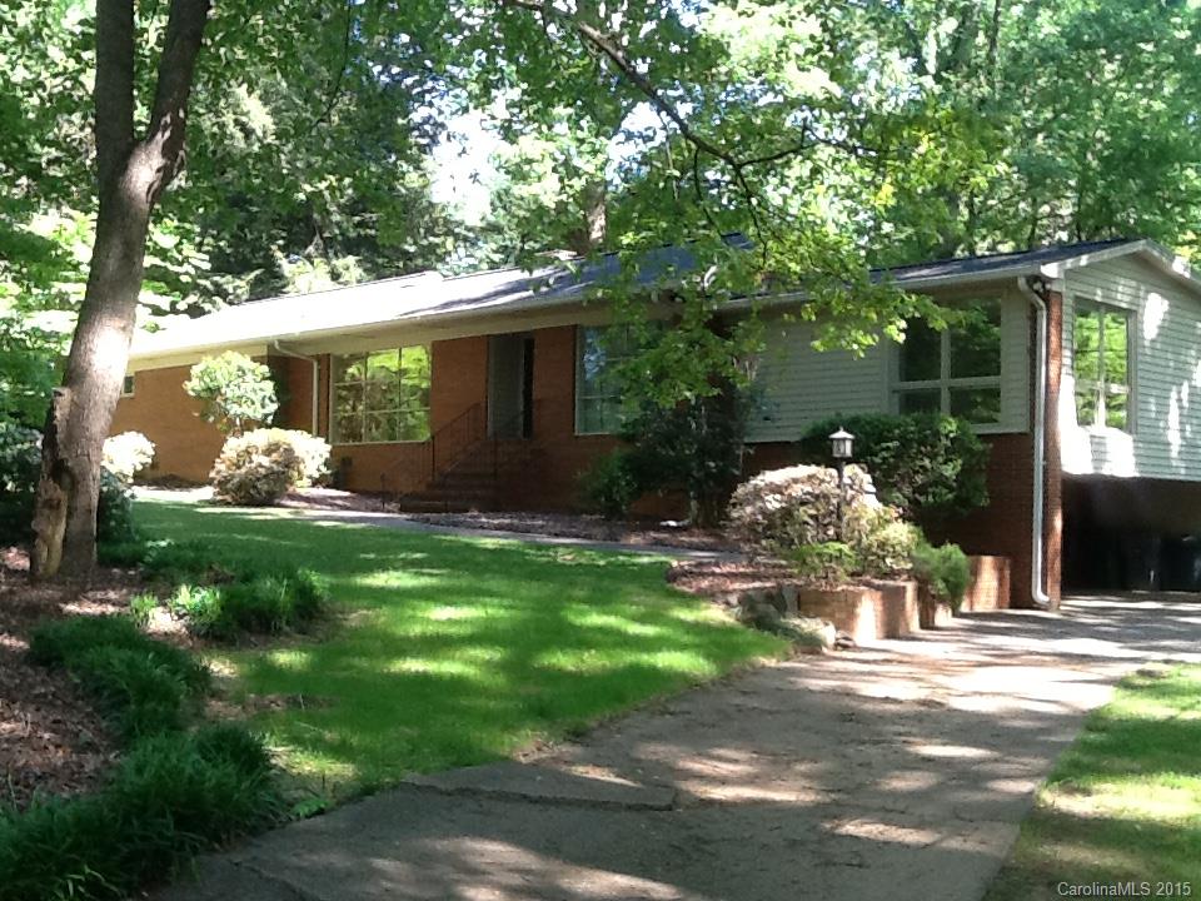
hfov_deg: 42.9
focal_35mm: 44
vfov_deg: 32.9
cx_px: 600
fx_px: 1527
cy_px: 450
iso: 64
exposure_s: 1/120
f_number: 2.4
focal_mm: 2.03
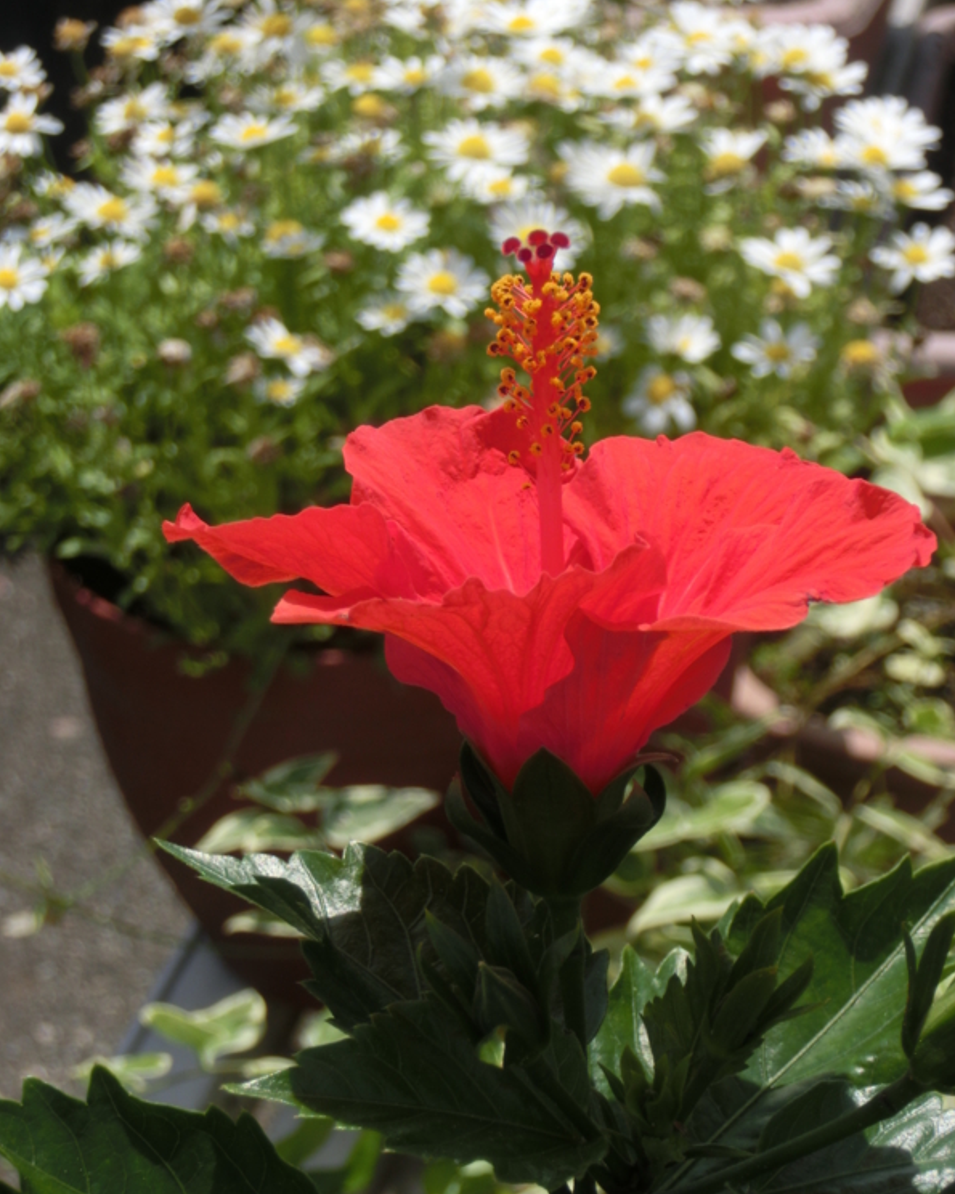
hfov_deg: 14.7
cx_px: 478
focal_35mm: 105
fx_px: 3710
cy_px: 586
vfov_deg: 18.3
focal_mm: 17.45
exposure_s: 1/640
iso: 80
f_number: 5.2
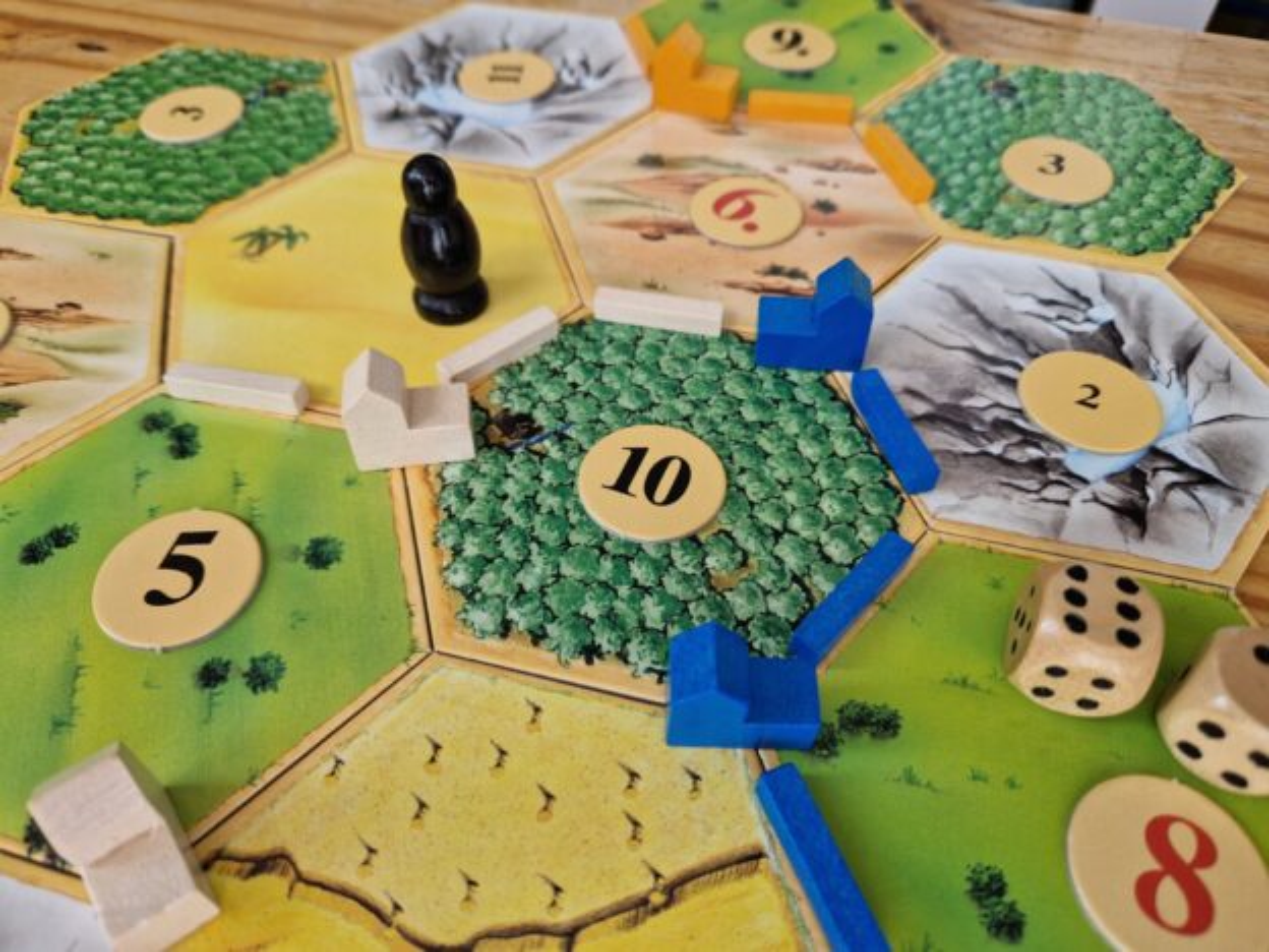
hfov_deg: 73.9
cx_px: 634
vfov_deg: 58.9
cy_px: 476
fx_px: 843
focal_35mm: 23
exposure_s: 1/181
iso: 50
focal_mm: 5.4
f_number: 1.8
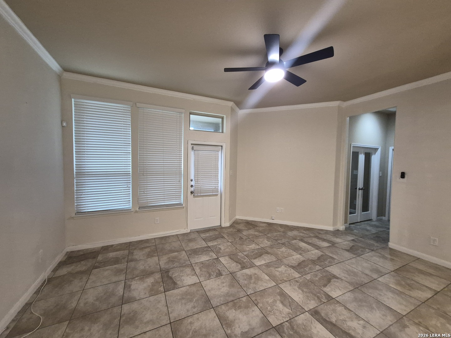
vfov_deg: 89.9
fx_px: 169
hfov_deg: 106.2
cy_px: 169
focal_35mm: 13
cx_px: 226
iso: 640
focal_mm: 1.74
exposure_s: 1/60
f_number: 2.2
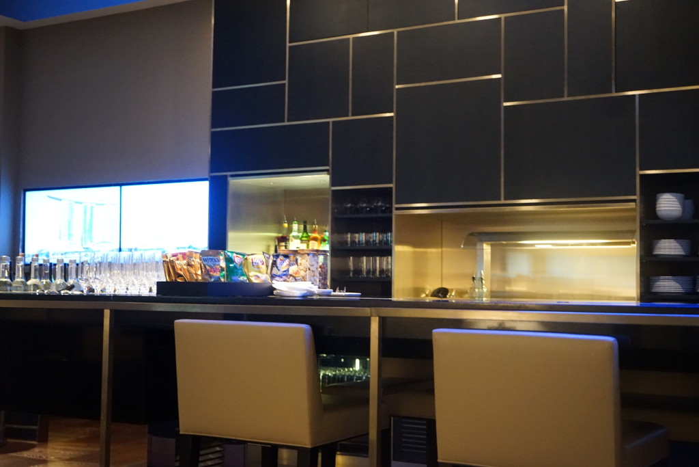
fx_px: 951
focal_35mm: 49
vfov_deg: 27.5
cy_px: 234
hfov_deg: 40.3
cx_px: 350
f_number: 4.5
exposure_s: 1/30
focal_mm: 49
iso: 6400
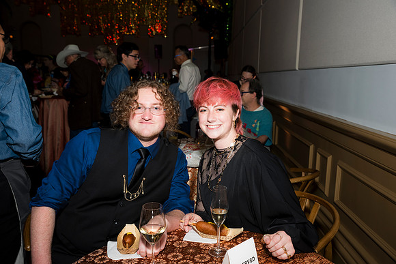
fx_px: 354
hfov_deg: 58.4
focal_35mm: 32
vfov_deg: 40.9
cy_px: 132
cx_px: 198
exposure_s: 1/160
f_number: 5.6
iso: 800
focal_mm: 32
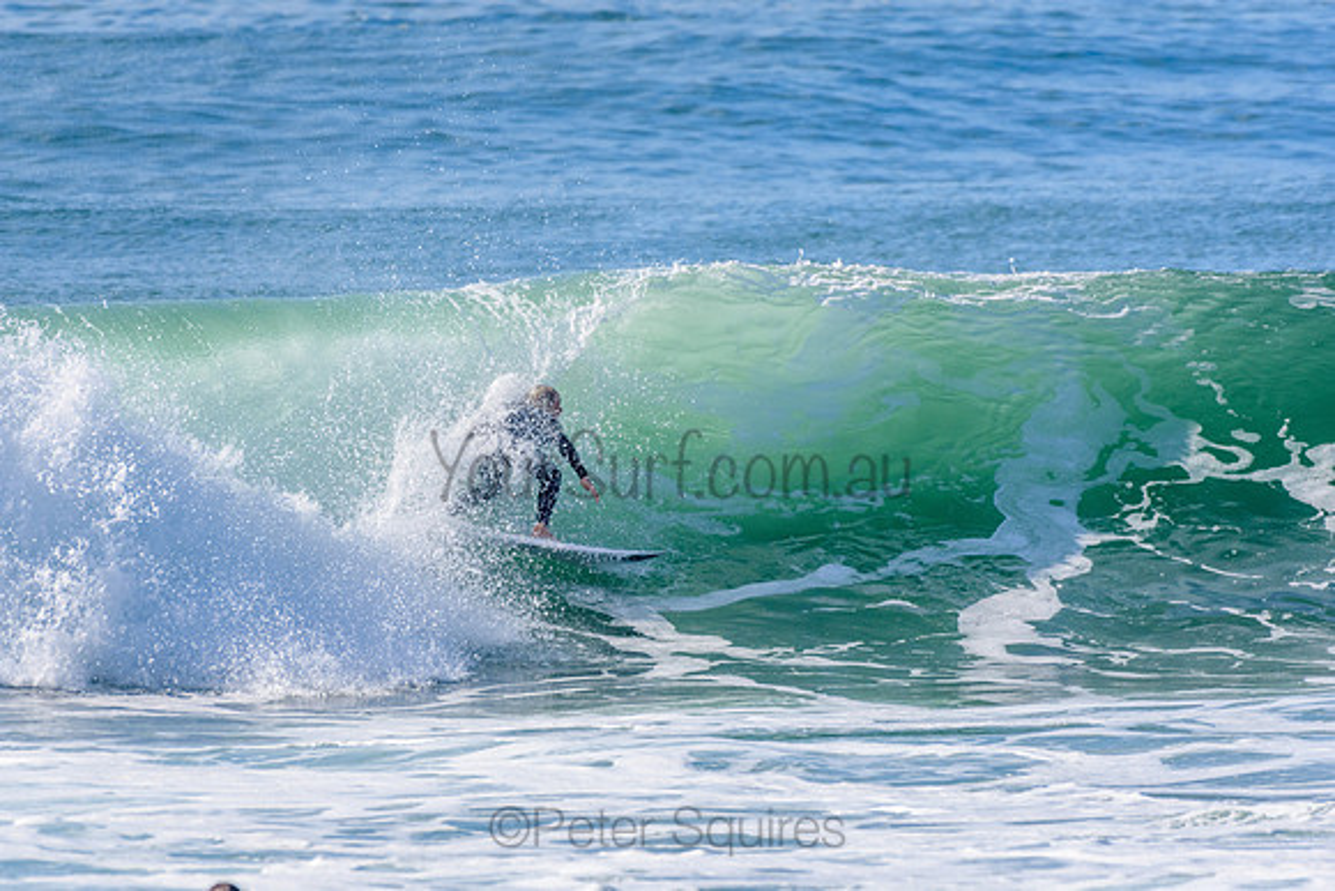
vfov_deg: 1.8
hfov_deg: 2.7
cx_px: 668
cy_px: 446
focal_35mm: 750
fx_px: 27818
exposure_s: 1/2000
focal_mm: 500
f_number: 5.6
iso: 320
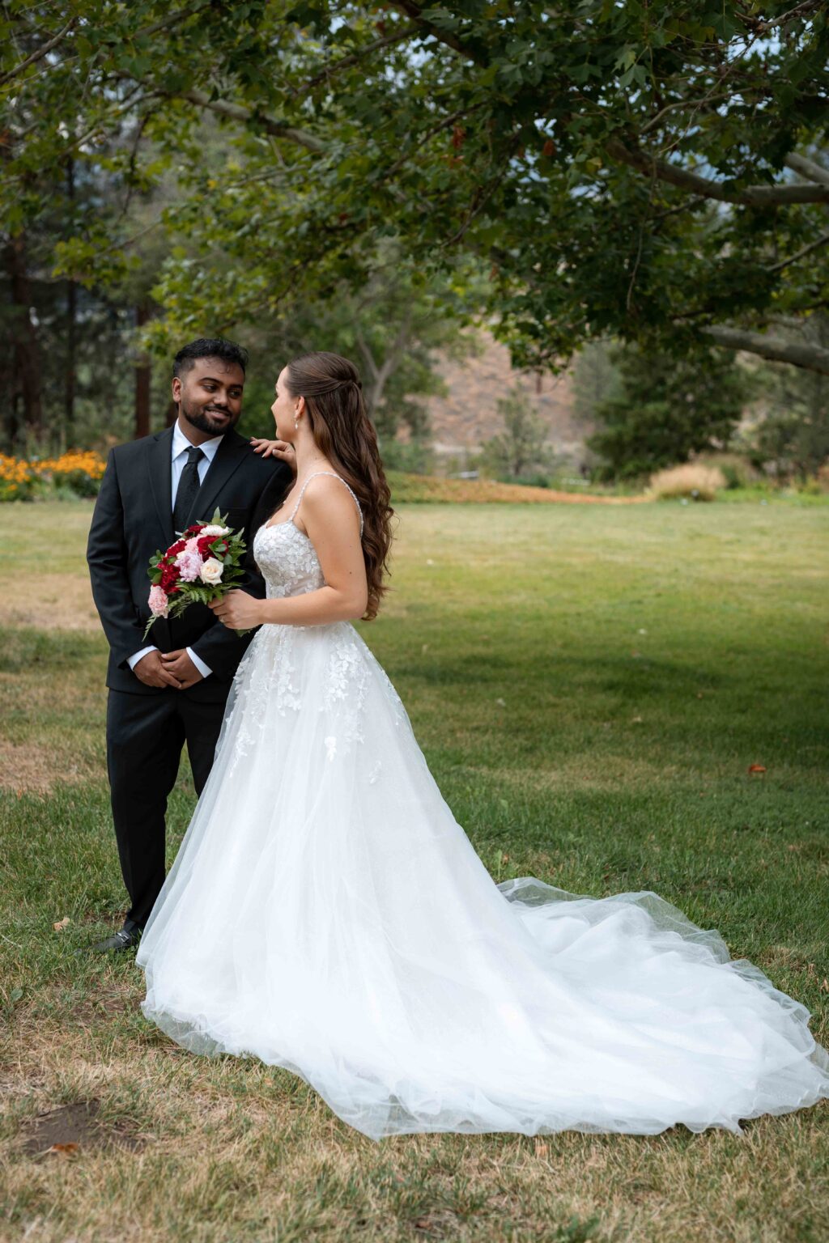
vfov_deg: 39.6
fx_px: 1727
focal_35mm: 50
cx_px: 414
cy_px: 622
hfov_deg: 27.0
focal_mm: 50
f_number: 2.8
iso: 100
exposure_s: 1/640
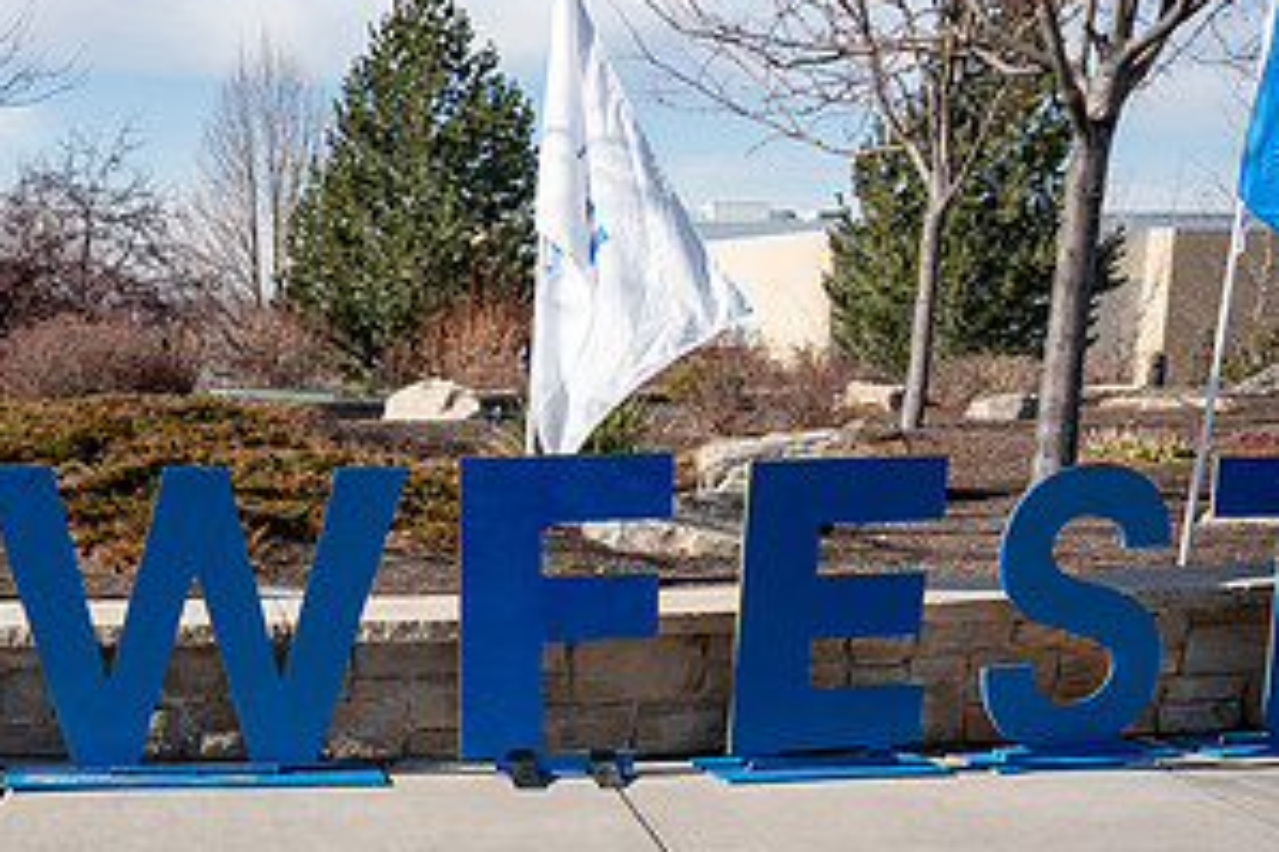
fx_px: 1882
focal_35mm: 53
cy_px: 738
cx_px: 274
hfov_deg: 36.4
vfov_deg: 24.9
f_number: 4
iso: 250
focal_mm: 24
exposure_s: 1/3200
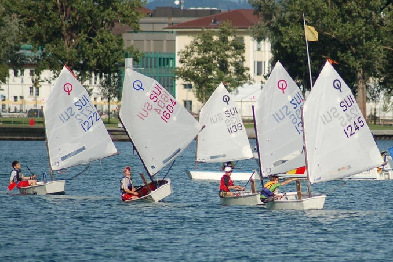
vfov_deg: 2.0
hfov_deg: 3.0
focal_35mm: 680
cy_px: 150
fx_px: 7418
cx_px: 276
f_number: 5.6
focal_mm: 300
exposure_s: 1/2000
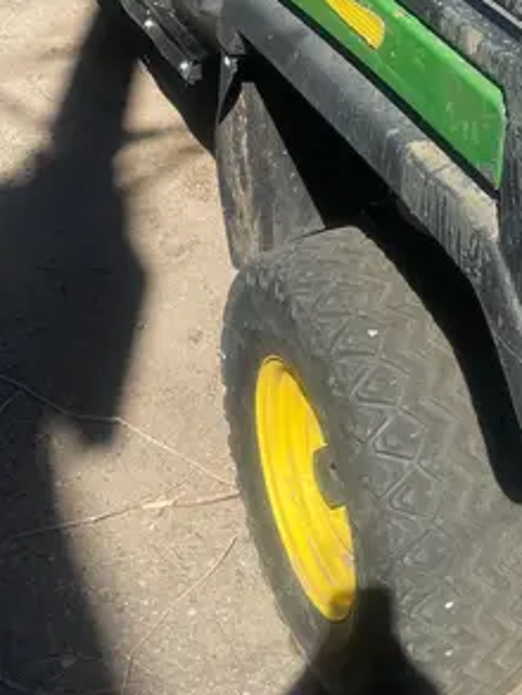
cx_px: 270
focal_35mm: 65
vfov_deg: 27.2
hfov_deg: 22.6
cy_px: -82
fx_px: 1306
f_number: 1.6
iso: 50
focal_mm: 4.2
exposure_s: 1/3401
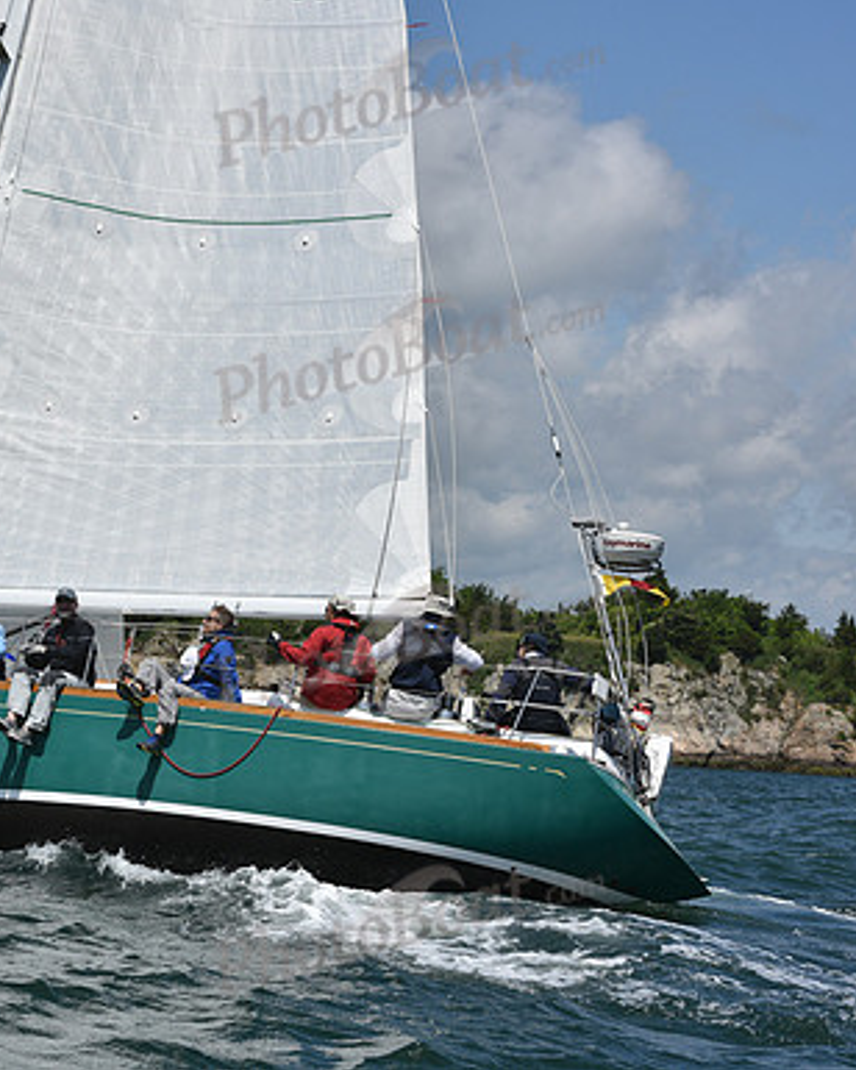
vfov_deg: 19.4
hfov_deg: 15.4
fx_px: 3135
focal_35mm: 99
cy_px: 535
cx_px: 72
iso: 250
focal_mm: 70
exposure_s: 1/1250
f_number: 9
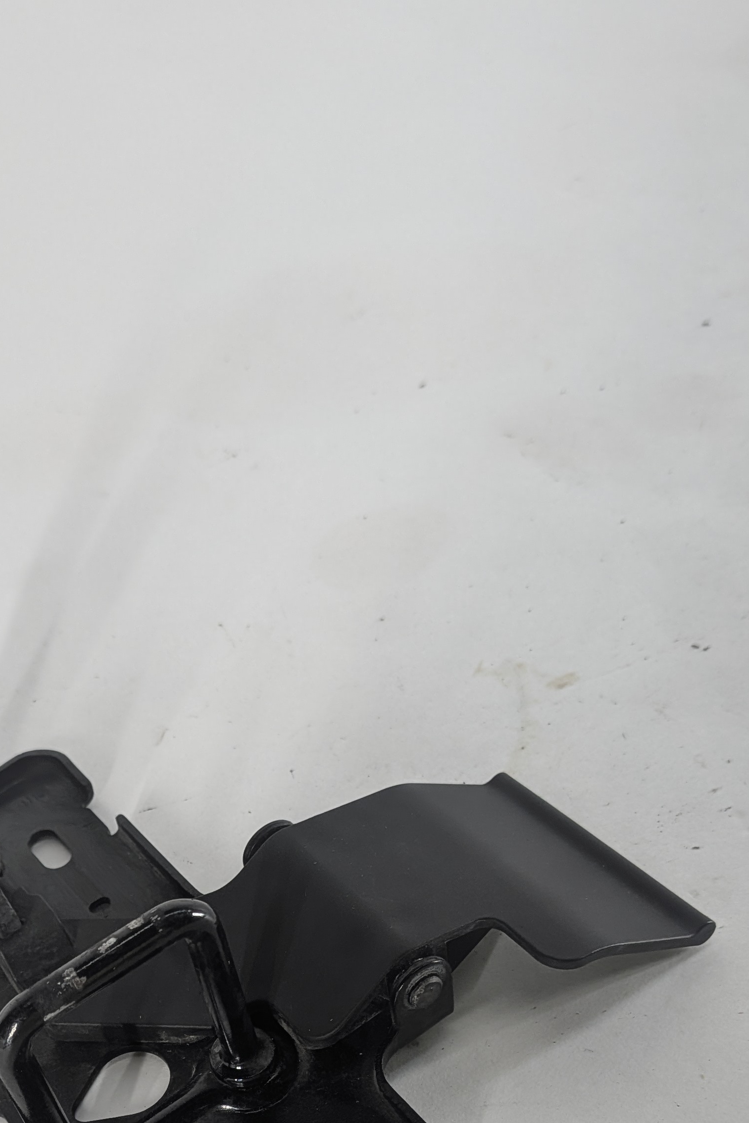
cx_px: 207
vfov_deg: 42.1
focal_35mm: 44
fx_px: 1373
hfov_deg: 30.1
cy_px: 934
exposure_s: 1/240
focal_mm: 4.53
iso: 40
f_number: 1.7
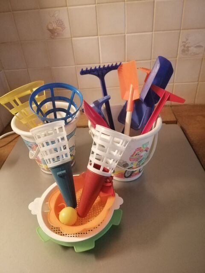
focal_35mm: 26
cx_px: 102
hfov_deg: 53.1
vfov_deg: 67.3
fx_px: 205
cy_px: 136
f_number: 2.2
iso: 1000
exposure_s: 1/15
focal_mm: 3.81
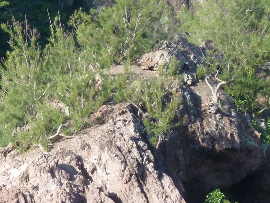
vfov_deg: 3.4
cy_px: 173
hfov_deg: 4.5
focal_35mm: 443
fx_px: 3456
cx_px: 40
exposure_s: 1/640
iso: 320
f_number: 4.6
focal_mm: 34.4
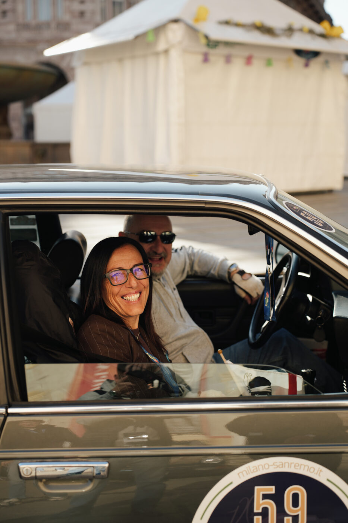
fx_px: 769
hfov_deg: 25.5
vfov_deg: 37.5
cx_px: 174
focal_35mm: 53
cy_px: 262
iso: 100
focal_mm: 53
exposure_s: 1/320
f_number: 2.8
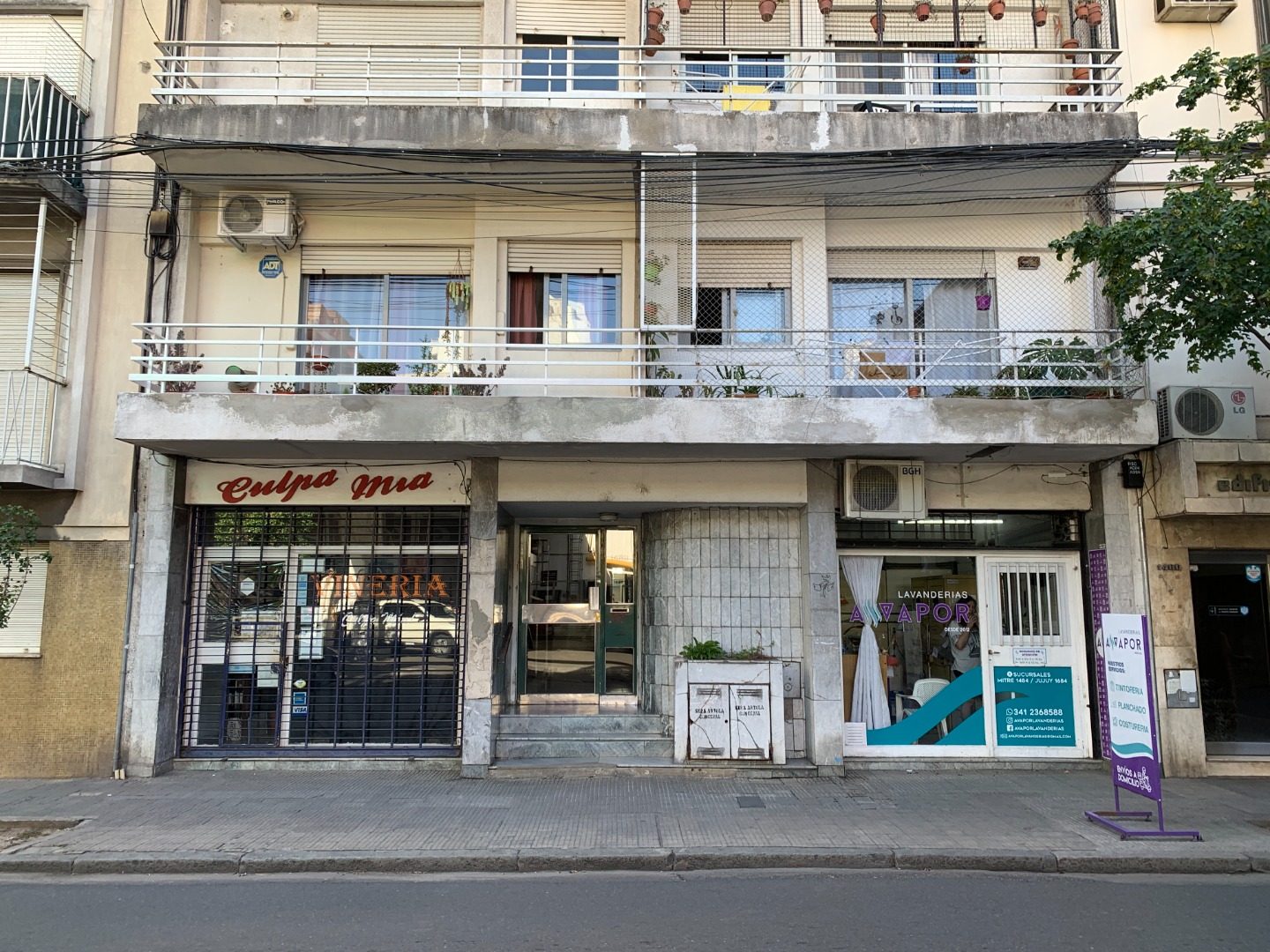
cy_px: 476
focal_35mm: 26
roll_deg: -1.1
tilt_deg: +7.6
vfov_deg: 53.1
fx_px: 954
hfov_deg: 67.3
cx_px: 635
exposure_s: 1/150
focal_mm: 4.25
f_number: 1.8
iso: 25
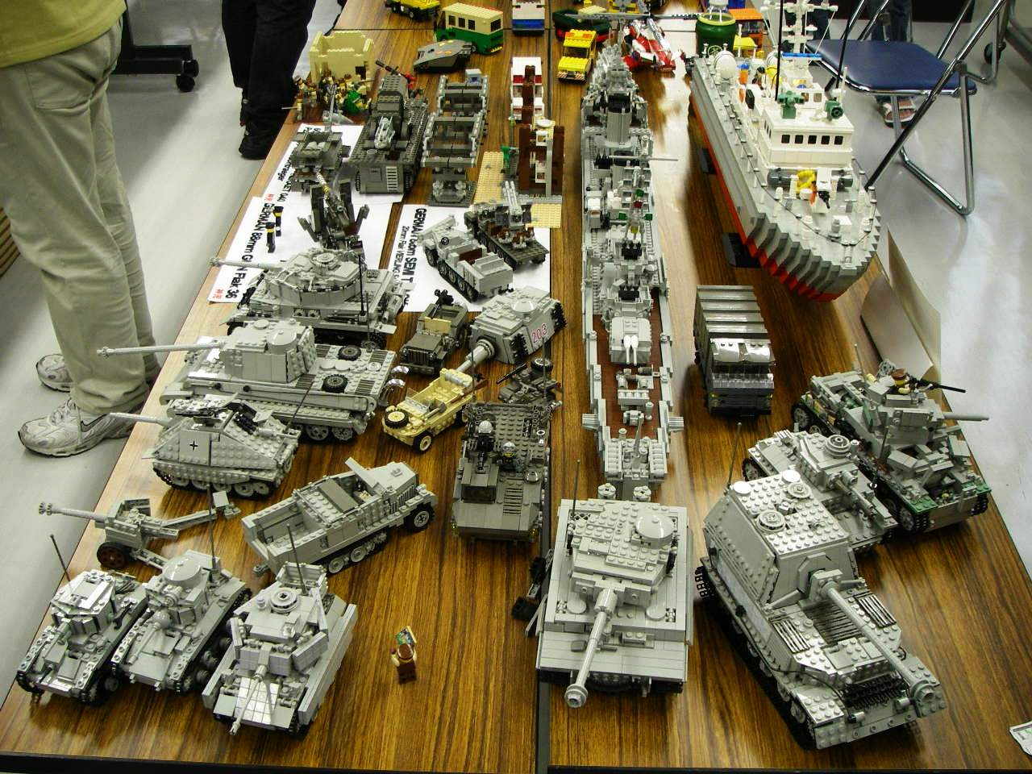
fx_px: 1133
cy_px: 387
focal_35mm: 38
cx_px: 516
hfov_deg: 49.0
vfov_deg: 37.7
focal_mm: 6.3
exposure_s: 1/50
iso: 160
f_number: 3.3
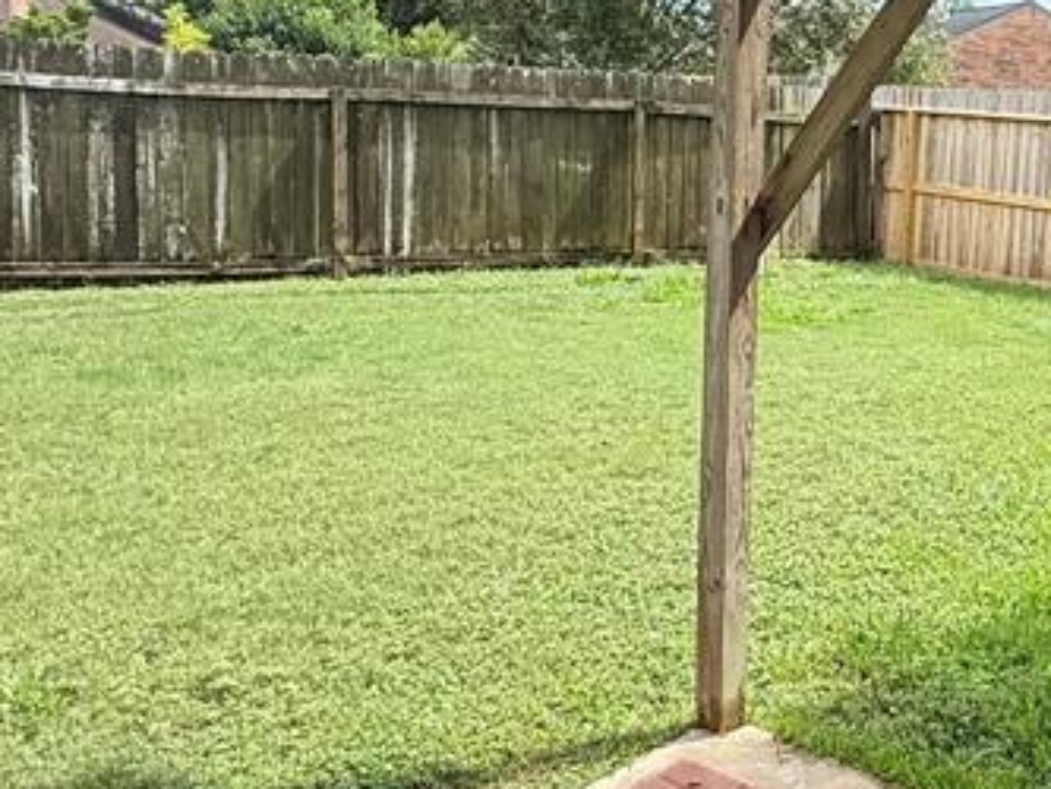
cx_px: 1035
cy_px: 265
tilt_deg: -6.5
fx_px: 1306
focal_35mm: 43
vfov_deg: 33.3
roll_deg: -2.6
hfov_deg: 39.1
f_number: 2.2
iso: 64
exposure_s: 1/841
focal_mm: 2.22
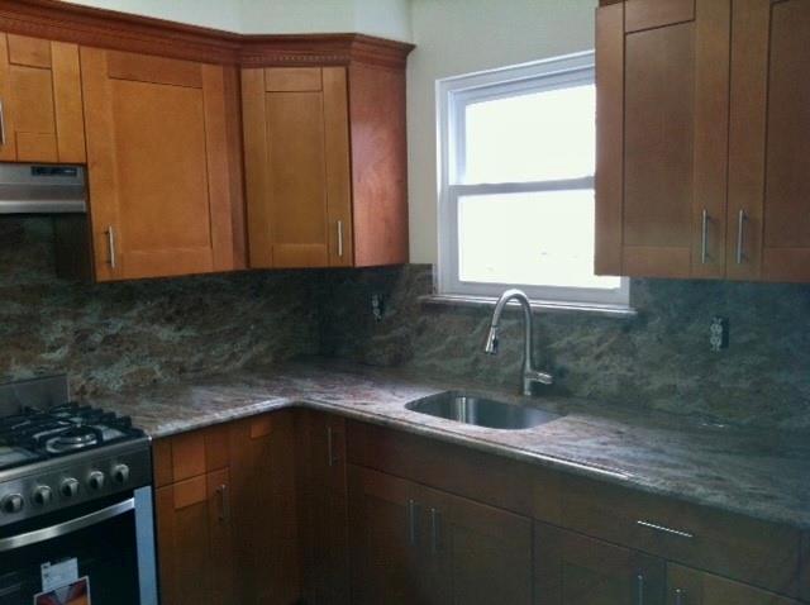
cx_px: 405
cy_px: 302
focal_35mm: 35
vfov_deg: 40.6
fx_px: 818
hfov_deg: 52.7
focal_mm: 3.85
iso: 160
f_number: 2.8
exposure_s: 1/15
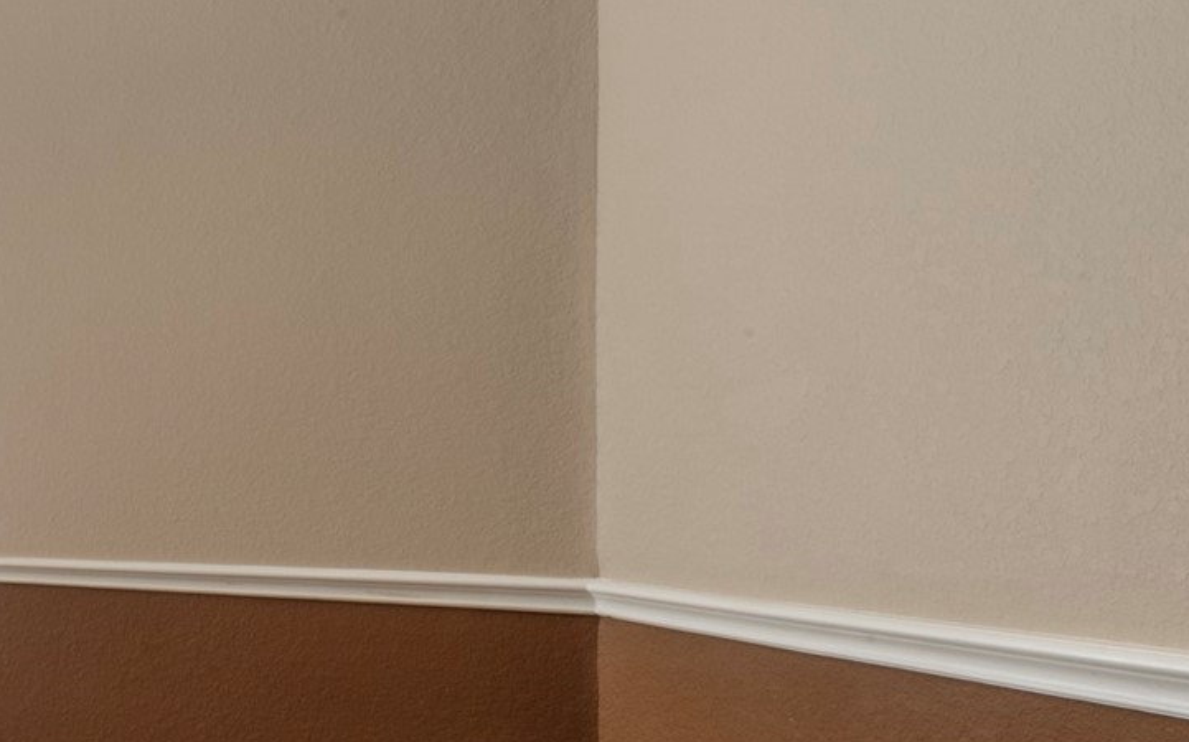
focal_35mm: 43
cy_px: 491
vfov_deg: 29.6
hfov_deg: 36.3
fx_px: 1393
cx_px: -221
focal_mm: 14
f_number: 9
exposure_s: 4
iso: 250
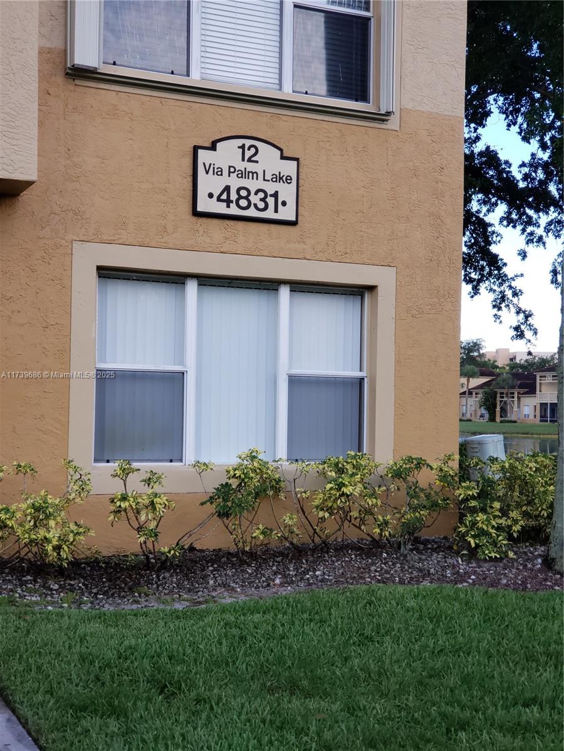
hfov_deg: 28.0
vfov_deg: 36.8
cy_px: 376
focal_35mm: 52
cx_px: 282
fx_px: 1130
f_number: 2.4
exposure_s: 1/120
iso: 40
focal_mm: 6
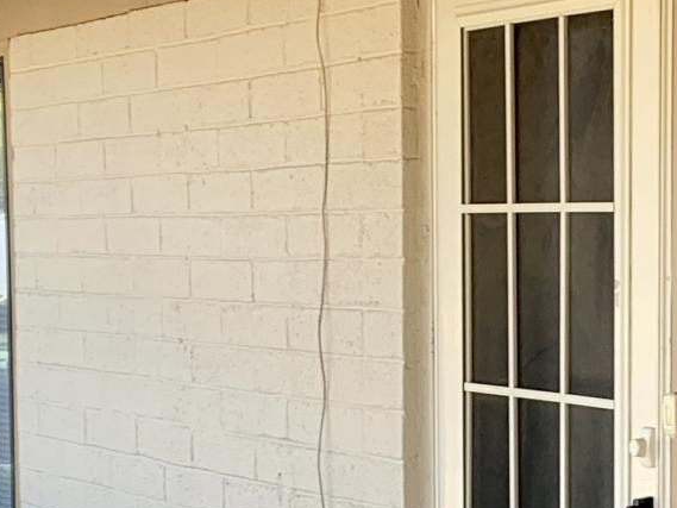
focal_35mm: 137
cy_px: 529
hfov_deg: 14.4
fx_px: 2680
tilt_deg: -4.6
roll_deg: +0.4
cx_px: 453
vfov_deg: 10.7
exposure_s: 1/263
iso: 25
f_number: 1.8
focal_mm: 4.25
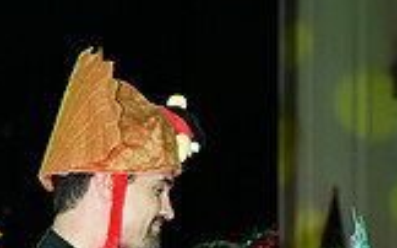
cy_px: 570
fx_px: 2562
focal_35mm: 237
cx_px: 263
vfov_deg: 5.4
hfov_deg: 8.9
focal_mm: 65
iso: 1600
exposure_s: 1/250
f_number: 4
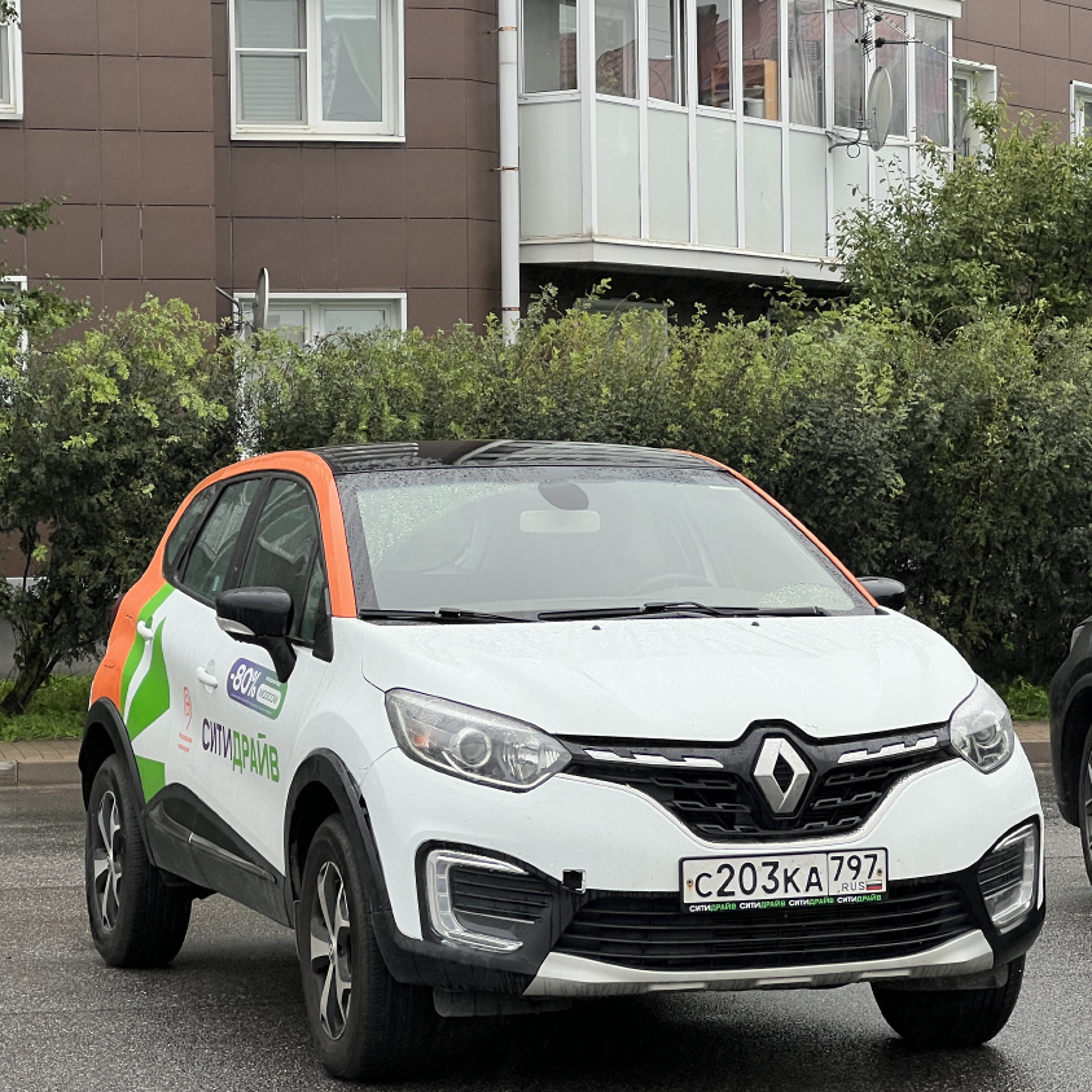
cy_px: 594
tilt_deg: -0.2
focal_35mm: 105
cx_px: 619
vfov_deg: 16.6
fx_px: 3747
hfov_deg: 16.6
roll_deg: +1.7
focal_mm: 9
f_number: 2.8
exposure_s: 1/194
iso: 32
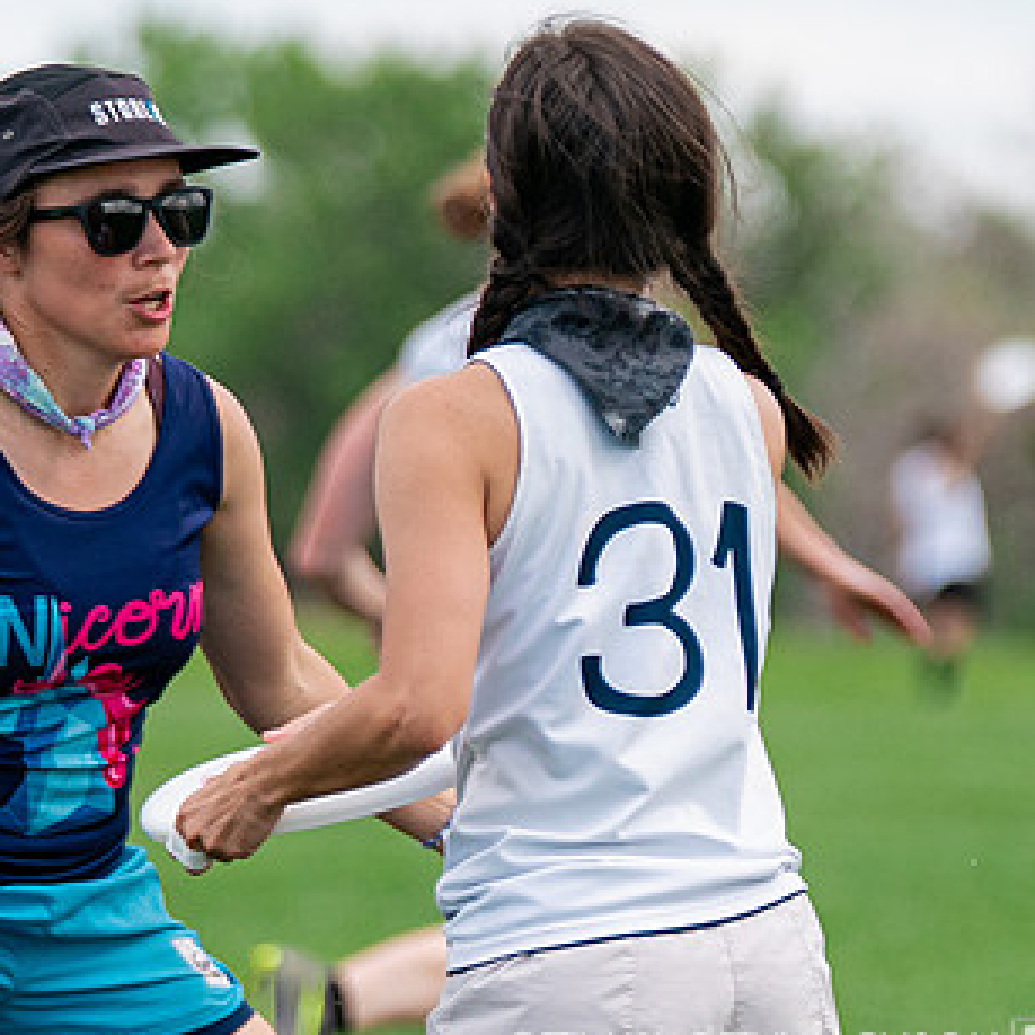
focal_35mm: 479
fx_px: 16203
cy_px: 790
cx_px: 619
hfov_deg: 3.7
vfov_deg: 3.7
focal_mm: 147
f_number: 2.8
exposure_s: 1/4000
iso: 640
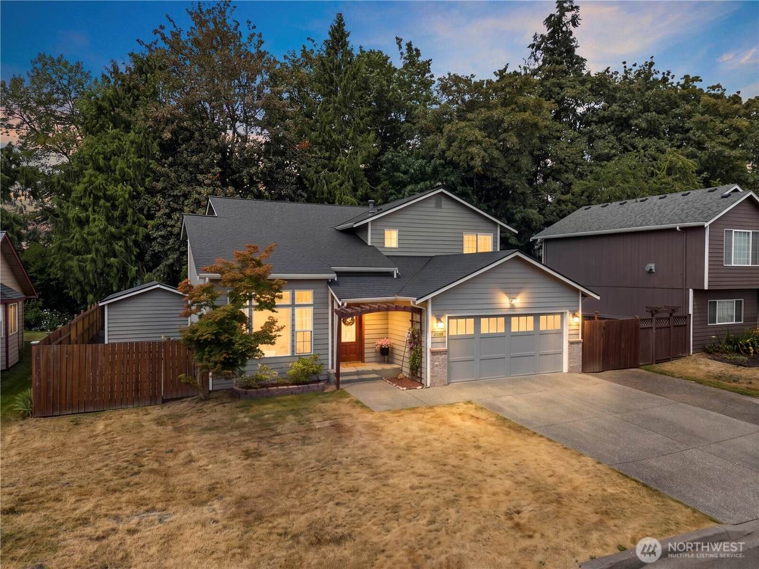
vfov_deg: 56.8
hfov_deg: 71.6
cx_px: 380
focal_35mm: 24
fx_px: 526
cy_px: 284
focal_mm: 8.67
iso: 160
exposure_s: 1/3000
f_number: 1.8
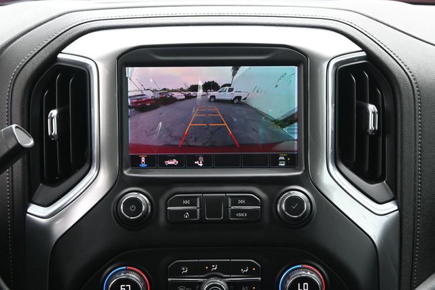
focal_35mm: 75
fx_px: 906
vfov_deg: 18.2
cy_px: 145
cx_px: 218
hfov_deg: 27.0
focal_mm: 50
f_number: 6.3
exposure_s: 1/125
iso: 1100
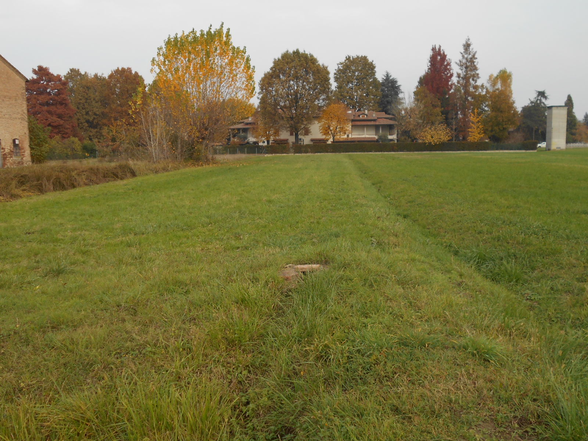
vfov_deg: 41.8
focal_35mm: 34
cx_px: 294
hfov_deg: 54.0
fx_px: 578
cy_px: 220
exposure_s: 1/320
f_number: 3.6
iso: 80
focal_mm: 5.8
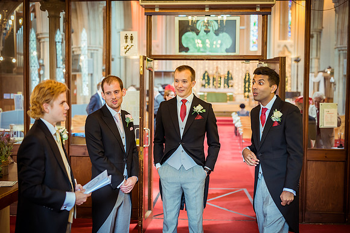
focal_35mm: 50
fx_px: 486
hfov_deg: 39.6
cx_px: 175
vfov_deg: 27.0
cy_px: 116
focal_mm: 50
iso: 2000
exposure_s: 1/200
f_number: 2.5
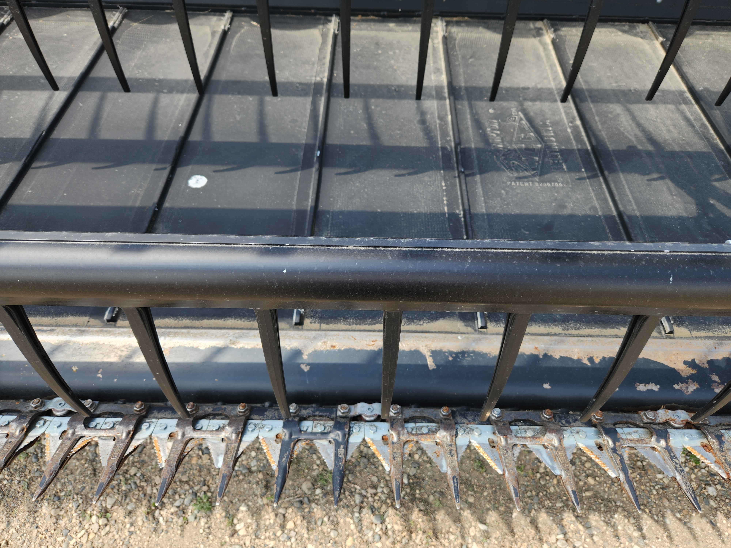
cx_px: 366
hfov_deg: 73.9
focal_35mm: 23
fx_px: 486
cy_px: 274
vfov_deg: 58.9
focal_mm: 5.4
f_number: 1.8
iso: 20
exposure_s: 1/310
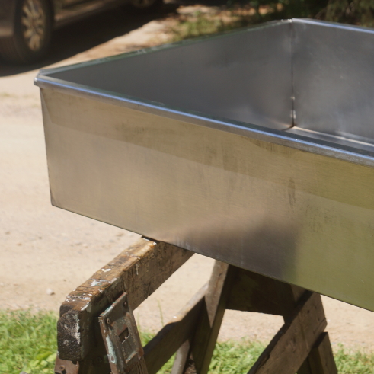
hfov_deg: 18.6
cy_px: 181
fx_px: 1111
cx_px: 367
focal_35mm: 91
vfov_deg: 19.1
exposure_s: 1/125
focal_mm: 35
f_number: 5.6
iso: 100
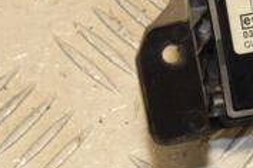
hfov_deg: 7.7
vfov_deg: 5.2
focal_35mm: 265
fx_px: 1862
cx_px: 342
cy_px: -30
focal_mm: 52
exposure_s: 1/200
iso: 800
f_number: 8
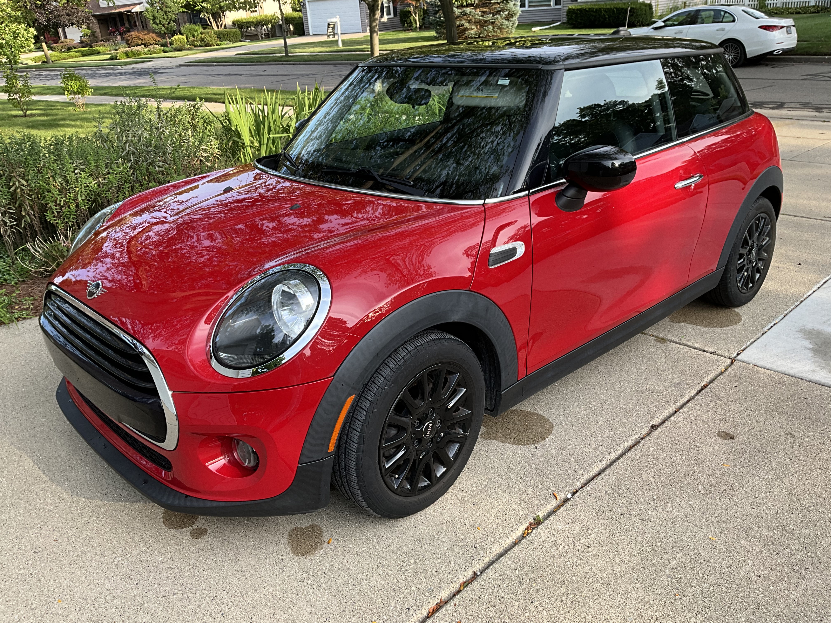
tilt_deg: -25.0
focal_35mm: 29
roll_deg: +4.4
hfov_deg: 61.7
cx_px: 416
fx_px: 696
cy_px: 312
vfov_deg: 48.2
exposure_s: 1/203
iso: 20
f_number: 1.8
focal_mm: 3
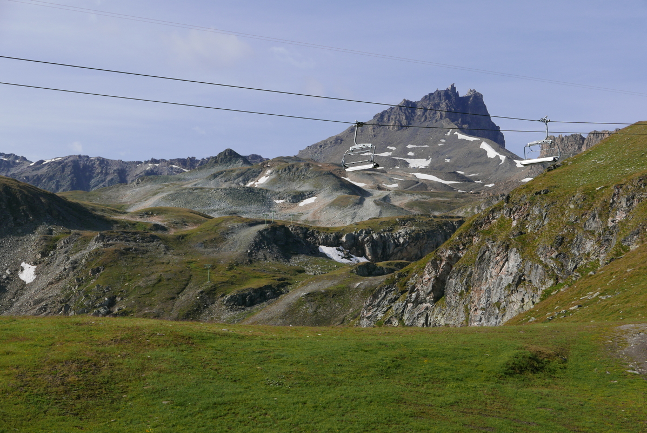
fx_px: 935
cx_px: 324
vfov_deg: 26.0
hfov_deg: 38.2
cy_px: 216
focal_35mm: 52
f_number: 5.6
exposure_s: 1/1000
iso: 200
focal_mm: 23.6
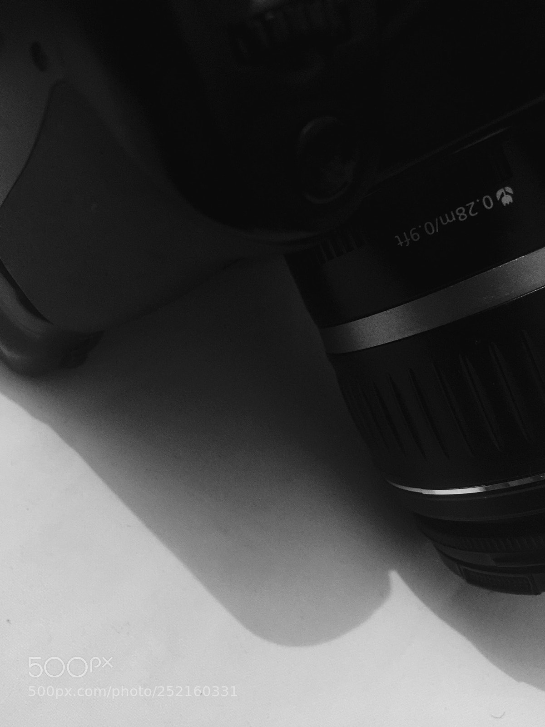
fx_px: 609
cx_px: 272
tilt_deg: -49.6
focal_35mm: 29
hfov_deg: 48.2
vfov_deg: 61.7
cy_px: 364
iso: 160
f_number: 2.2
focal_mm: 4.15
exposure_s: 1/8
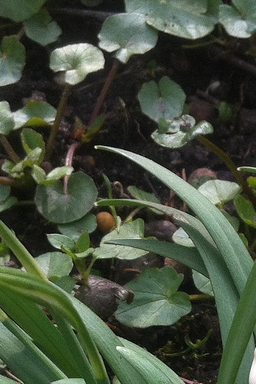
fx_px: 1195
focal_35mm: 112
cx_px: 248
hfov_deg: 12.1
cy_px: 425
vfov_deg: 17.6
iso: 80
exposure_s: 1/287
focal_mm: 3.85
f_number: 2.8
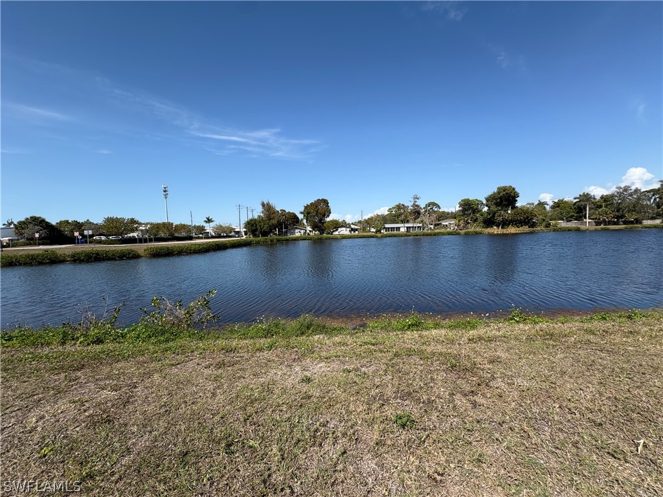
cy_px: 248
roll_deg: +2.0
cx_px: 332
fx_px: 268
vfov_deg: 85.7
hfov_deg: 102.1
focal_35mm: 14
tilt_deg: -2.9
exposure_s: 1/2028
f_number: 2.2
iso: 50
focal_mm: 2.22
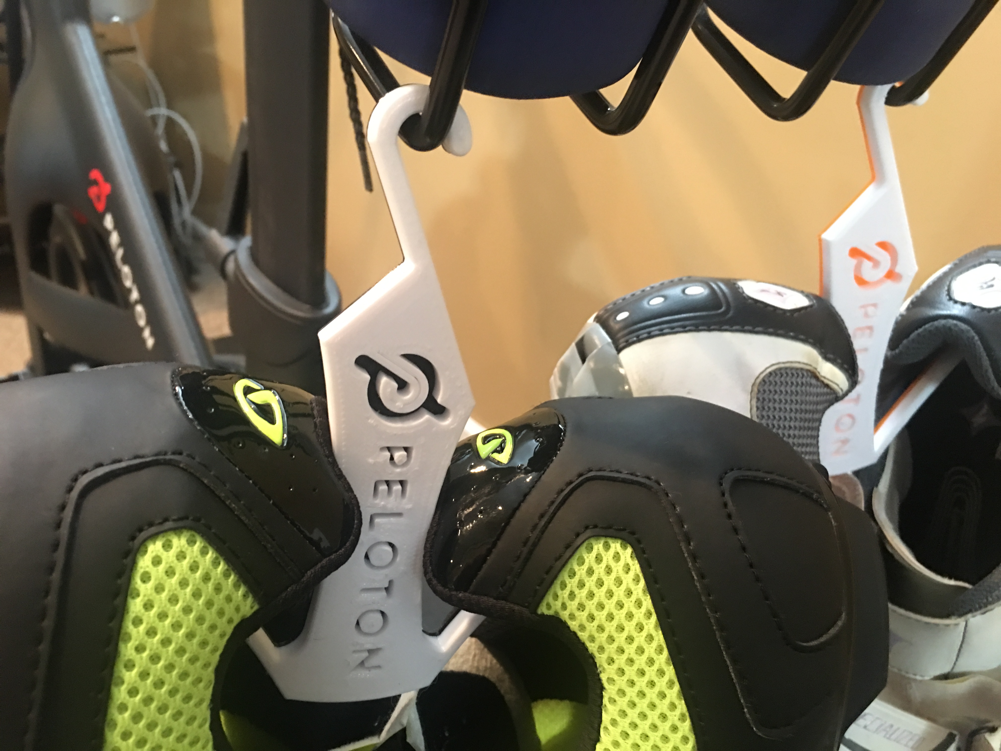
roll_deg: +0.9
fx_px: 839
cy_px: 376
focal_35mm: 29
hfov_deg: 61.7
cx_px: 500
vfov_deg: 48.2
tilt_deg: -22.9
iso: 80
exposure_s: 1/4
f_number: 2.2
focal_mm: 4.15
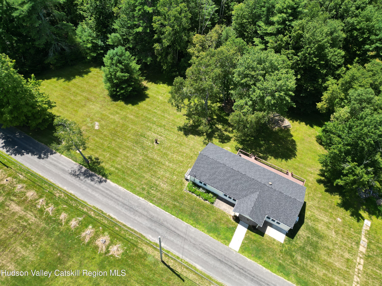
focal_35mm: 24
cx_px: 191
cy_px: 143
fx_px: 265
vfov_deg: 56.8
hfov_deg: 71.6
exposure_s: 1/1250
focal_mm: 6.72
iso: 100
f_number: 1.7
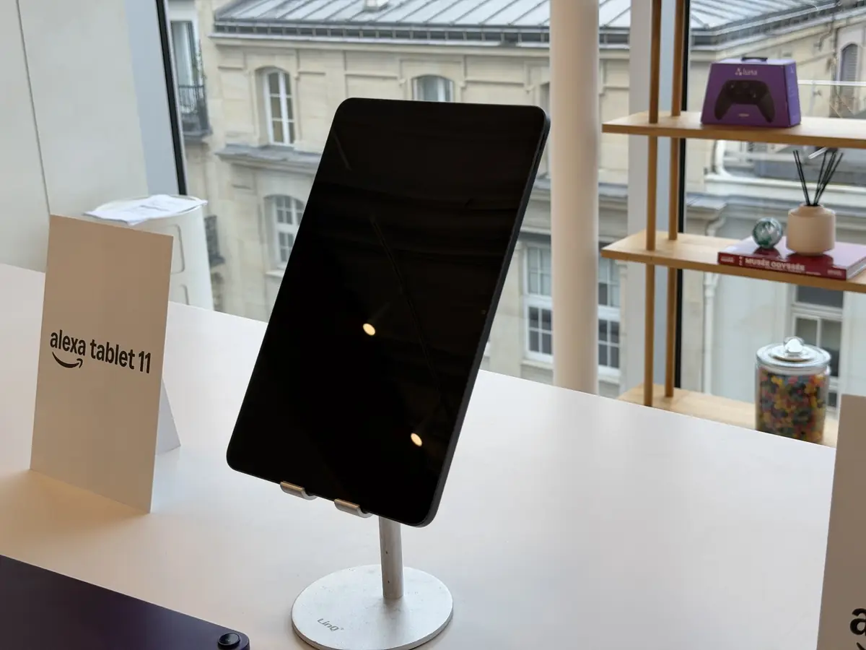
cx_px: 433
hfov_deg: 39.7
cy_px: 325
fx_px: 1201
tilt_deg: -16.4
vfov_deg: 30.3
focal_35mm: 48
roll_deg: +2.2
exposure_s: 1/147
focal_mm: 6.76
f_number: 1.78
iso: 50
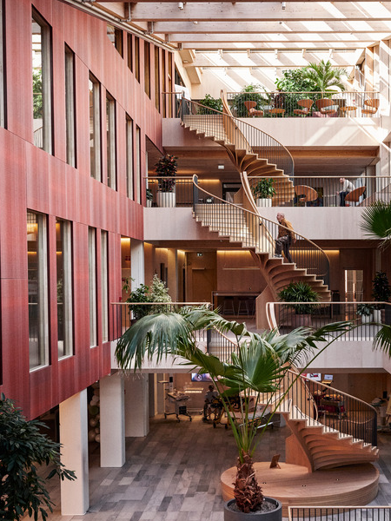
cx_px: 279
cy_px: 292
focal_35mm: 45
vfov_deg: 42.0
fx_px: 678
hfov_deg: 31.8
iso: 800
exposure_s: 1/200
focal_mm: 30
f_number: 8
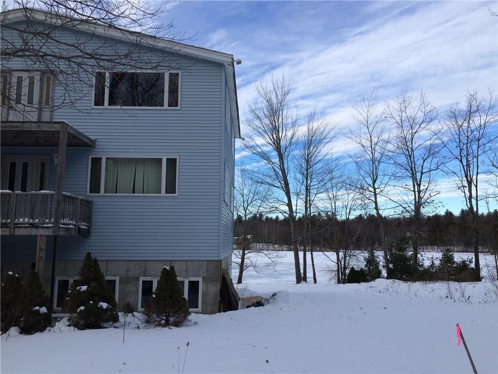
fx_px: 417
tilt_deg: +8.0
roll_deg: +0.8
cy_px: 187
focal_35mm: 29
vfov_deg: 48.2
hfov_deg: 61.7
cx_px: 249
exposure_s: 1/1109
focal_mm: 4.15
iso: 32
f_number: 2.2
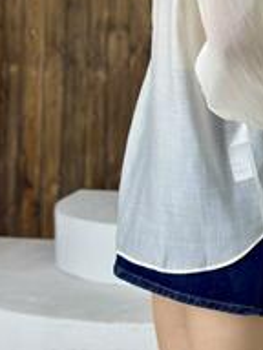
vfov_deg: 19.1
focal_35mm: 100
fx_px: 1013
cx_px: 256
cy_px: -2
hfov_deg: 14.6
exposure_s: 1/252
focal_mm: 6.86
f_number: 1.78
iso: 80
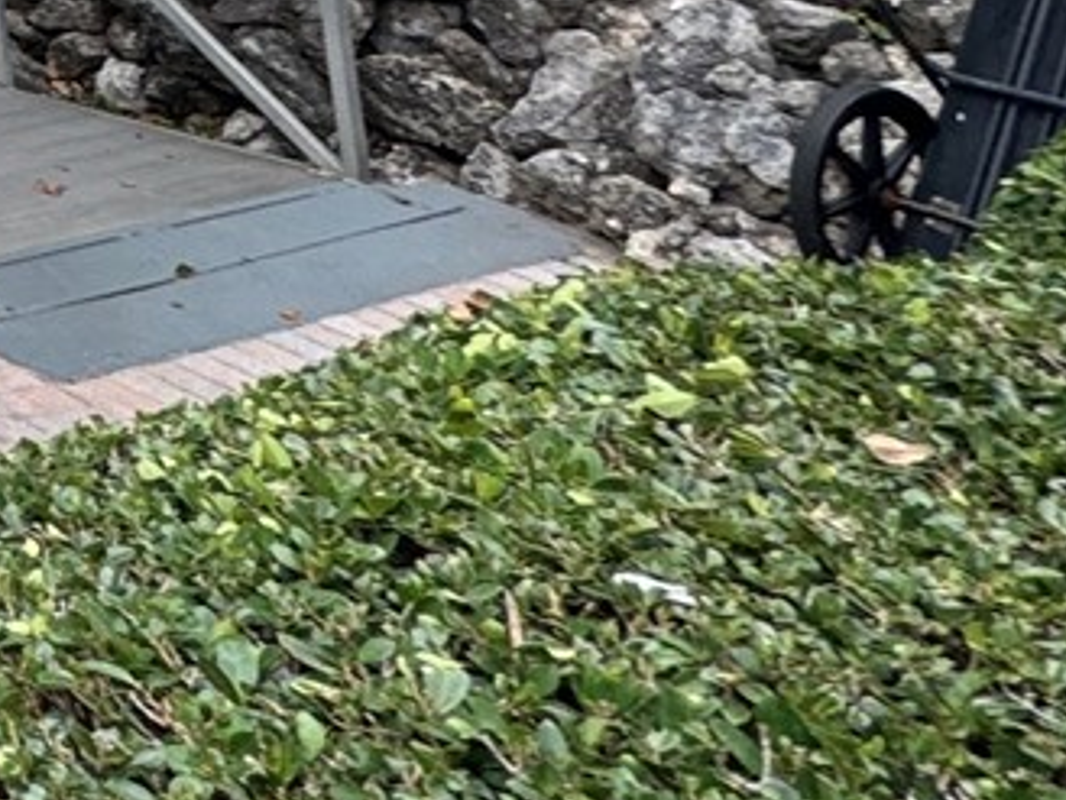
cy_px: -764
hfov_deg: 17.6
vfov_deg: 16.7
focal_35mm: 68
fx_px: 2095
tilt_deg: +3.8
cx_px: -1186
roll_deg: +0.8
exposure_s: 1/110
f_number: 2.2
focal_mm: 2.22
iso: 40
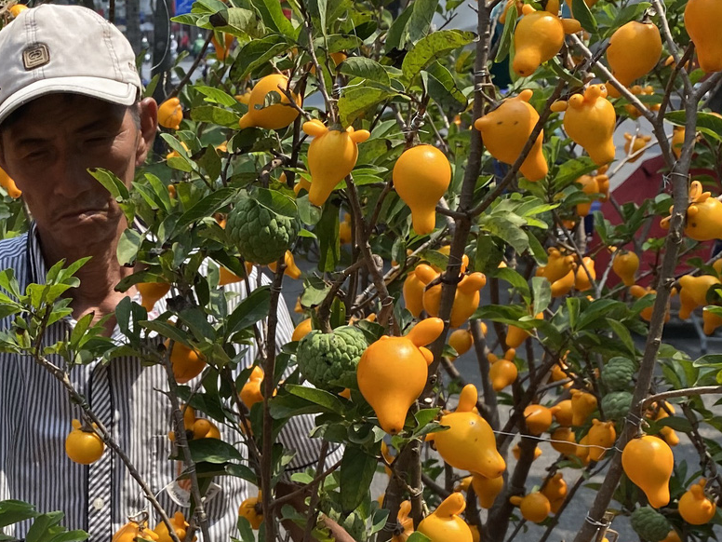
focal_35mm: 67
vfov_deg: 21.5
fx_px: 1397
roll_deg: +1.7
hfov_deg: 27.8
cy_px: 469
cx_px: 62
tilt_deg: -16.6
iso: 32
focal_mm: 4.25
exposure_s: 1/934
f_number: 1.8
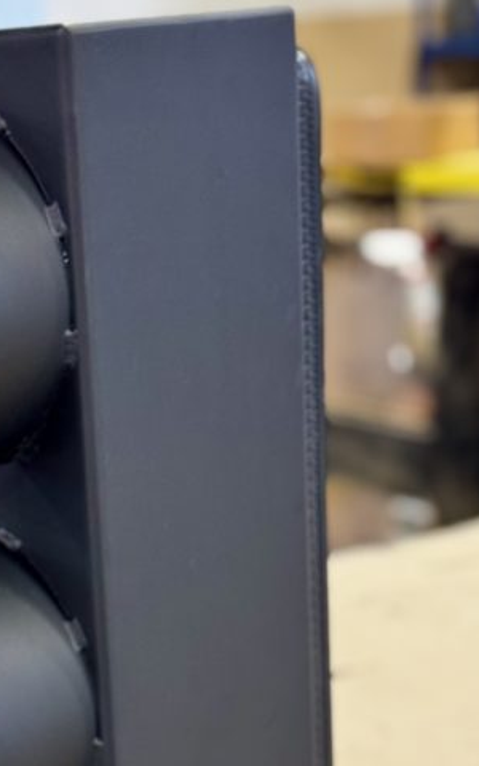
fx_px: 2151
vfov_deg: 19.8
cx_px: -49
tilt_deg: -17.9
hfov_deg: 12.5
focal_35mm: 103
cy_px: 711
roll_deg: +3.4
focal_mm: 6.76
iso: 200
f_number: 1.78
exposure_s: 1/40
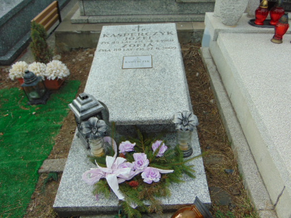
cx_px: 150
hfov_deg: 55.4
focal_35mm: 33
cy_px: 102
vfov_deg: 42.9
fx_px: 277
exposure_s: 1/500
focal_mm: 5.4
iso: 80
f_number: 3.1
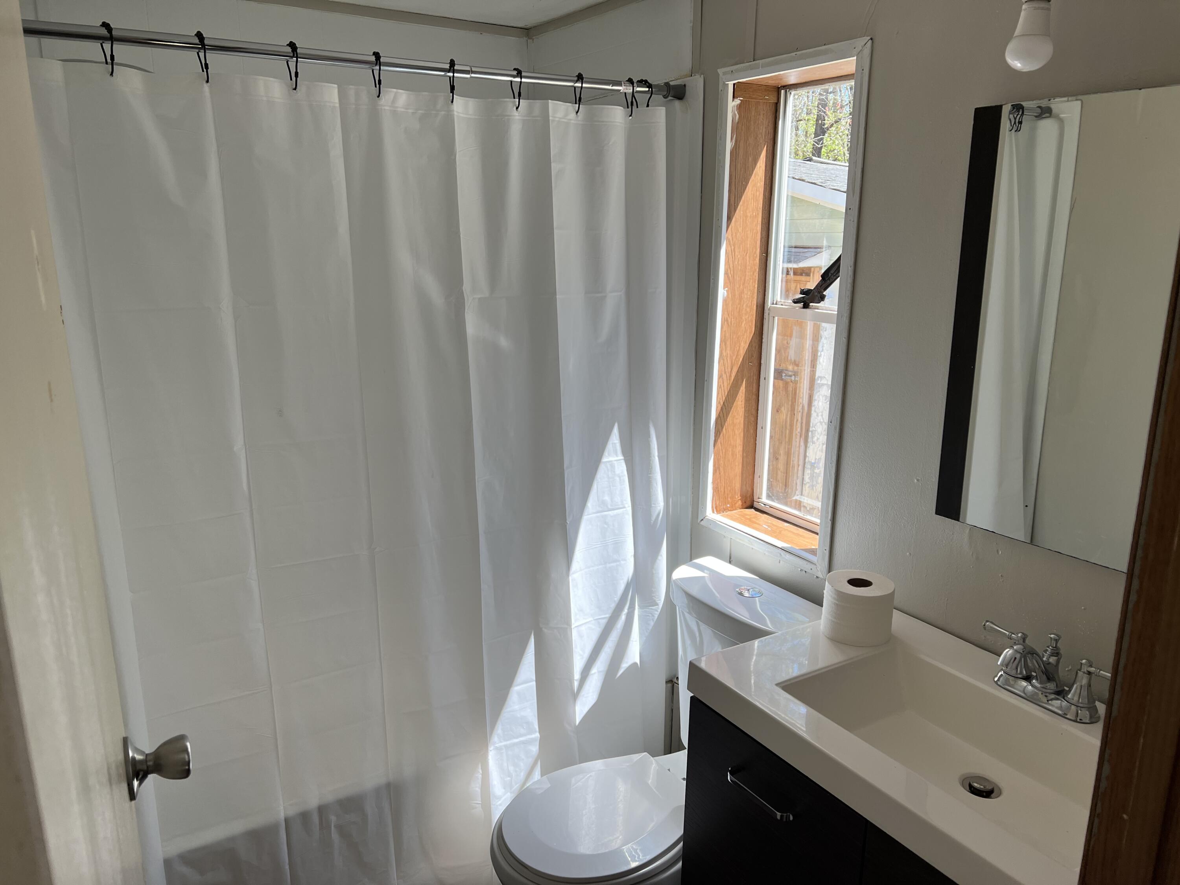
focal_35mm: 26
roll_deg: +0.4
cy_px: 442
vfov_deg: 53.1
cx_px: 590
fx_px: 886
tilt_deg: -14.1
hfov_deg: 67.3
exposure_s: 1/502
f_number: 1.5
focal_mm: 5.7
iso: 50
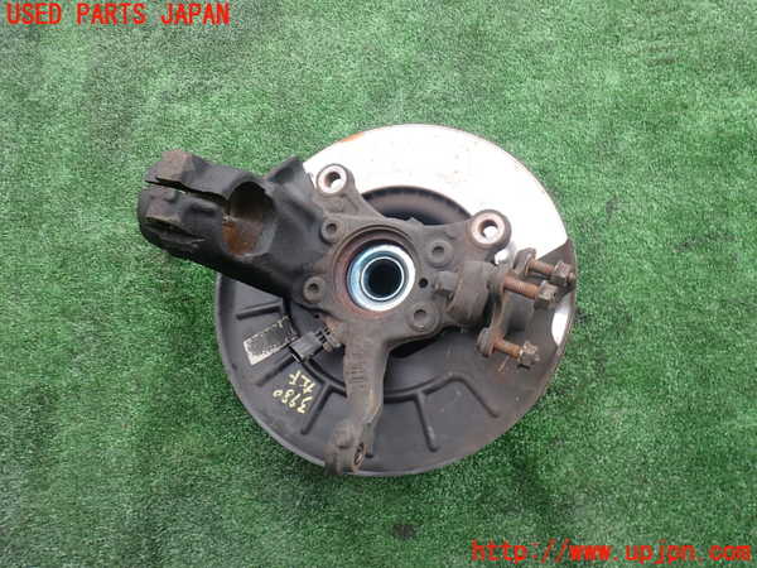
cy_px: 284
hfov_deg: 60.0
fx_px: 656
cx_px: 378
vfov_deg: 46.8
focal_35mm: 30
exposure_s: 1/125
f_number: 3.2
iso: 100
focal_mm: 5.4
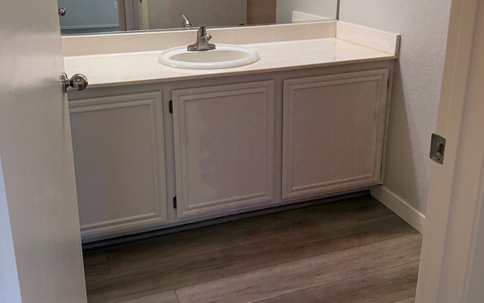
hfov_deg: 52.7
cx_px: 227
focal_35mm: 37
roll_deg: -1.1
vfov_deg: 34.0
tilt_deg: -16.1
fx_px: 488
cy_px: 92
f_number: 1.78
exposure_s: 1/162
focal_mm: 6.76
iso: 200
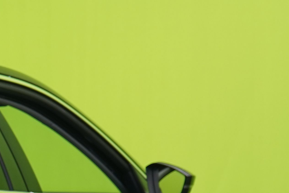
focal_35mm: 258
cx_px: -294
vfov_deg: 5.3
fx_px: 2071
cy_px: 236
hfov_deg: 7.6
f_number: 5
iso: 400
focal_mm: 54
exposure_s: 1/30
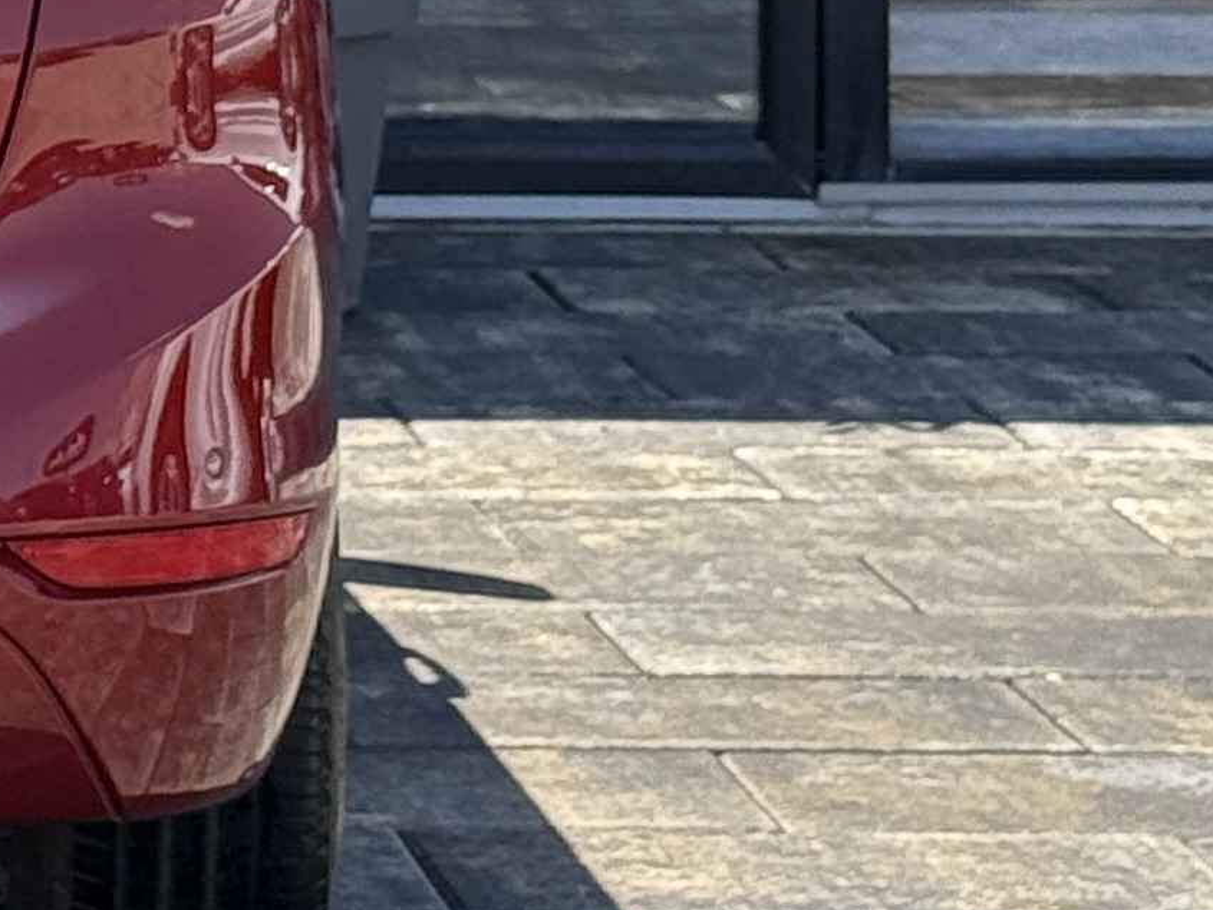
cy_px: -623
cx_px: -897
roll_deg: +0.1
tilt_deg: -0.4
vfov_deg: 6.4
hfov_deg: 8.4
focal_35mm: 229
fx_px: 8026
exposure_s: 1/1133
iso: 64
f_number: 1.78
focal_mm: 6.76
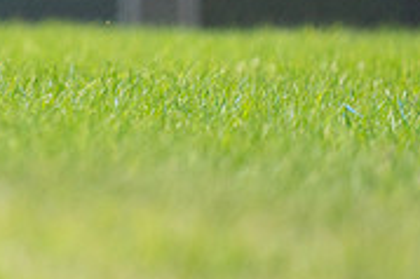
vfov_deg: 1.0
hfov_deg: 1.5
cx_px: -235
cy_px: -69
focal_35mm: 1404
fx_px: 16365
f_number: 6.3
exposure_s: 1/4000
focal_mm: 433
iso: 1600
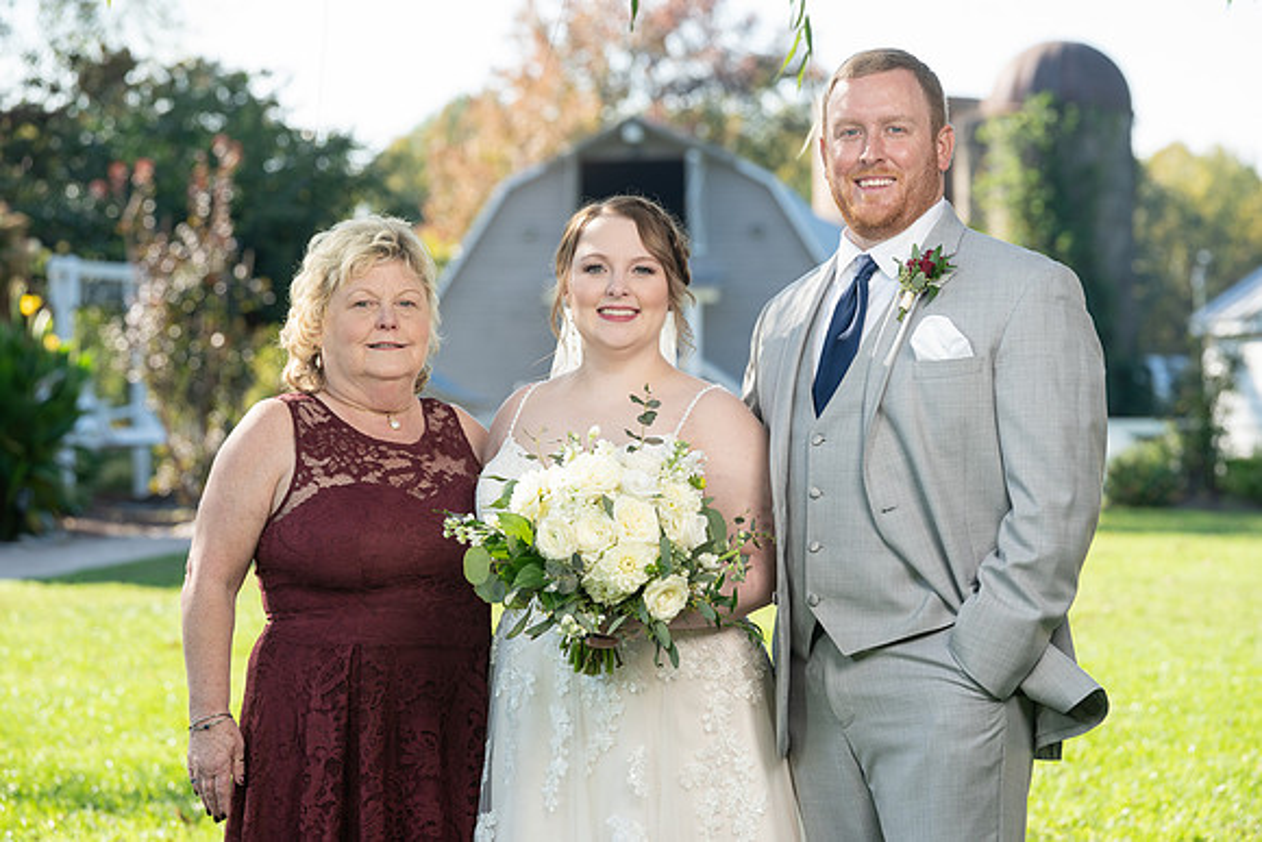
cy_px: 438
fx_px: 4545
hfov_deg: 15.8
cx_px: 656
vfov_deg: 10.6
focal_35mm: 130
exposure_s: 1/200
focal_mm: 124
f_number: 5.6
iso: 200
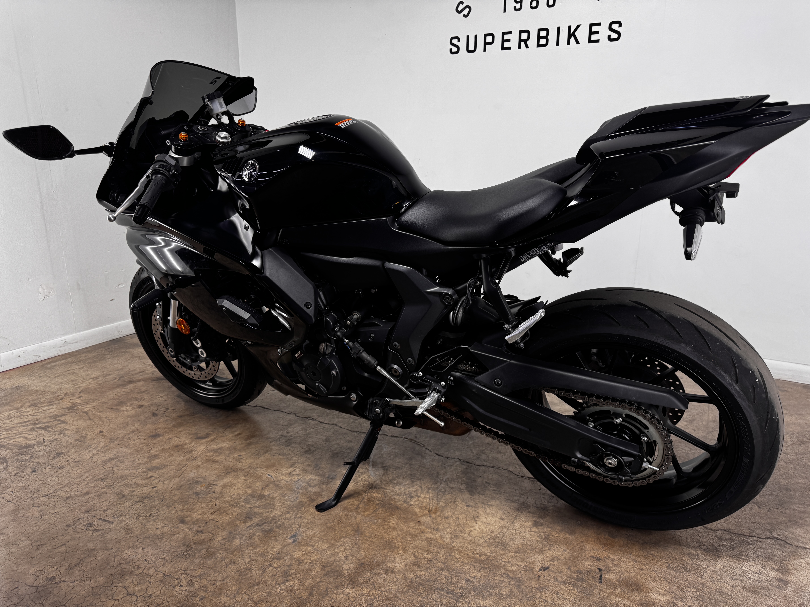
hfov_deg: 71.6
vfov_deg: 56.8
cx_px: 405
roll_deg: +0.9
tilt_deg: -16.0
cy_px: 304
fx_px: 562
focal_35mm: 24
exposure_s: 1/120
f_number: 1.78
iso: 64
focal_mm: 6.76
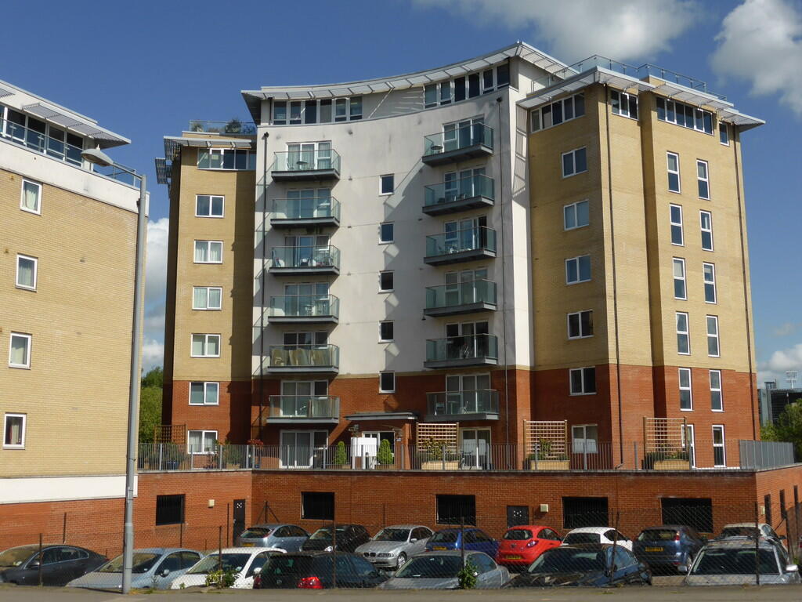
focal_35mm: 39
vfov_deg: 36.8
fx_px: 904
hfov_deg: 47.9
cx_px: 401
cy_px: 301
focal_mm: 6.9
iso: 100
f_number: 3.9
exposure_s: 1/1300
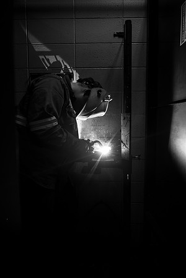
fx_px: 198
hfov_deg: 50.4
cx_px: 93
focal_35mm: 26
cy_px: 139
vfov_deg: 70.4
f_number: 2.8
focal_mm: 25.5
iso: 100
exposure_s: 1/320
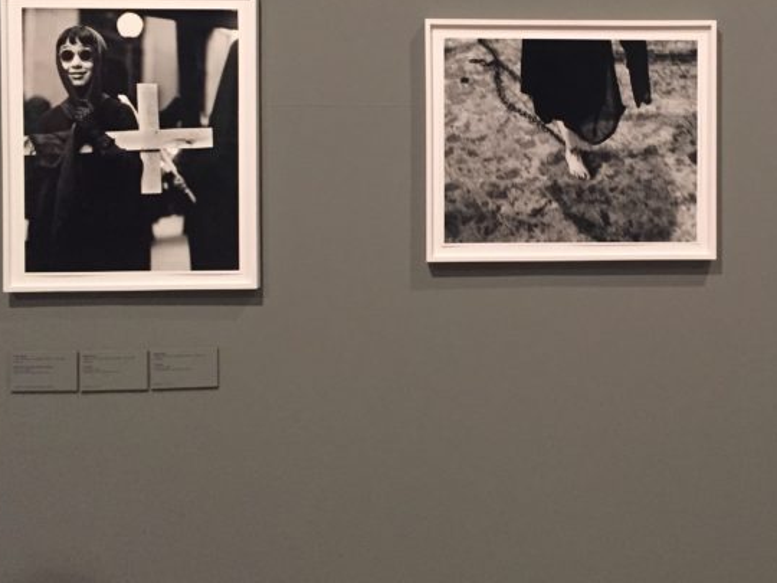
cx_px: 508
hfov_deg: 43.3
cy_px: 163
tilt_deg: -2.4
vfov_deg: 33.1
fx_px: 965
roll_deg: +0.3
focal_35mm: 43
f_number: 2.2
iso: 250
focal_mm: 4.15
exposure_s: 1/17
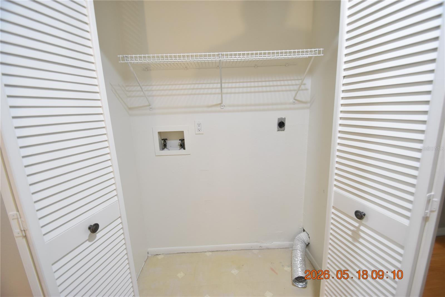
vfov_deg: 77.3
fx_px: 185
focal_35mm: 15
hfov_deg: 100.4
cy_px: 148
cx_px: 222
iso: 800
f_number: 3.5
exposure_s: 1/20
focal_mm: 10
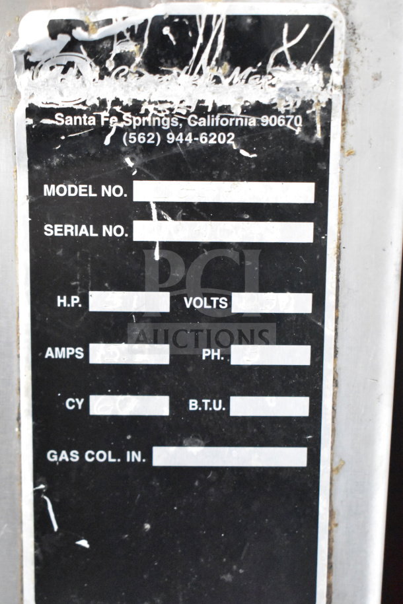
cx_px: 202
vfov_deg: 31.9
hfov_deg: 21.6
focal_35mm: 63
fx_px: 1058
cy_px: 302
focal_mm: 42
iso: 12800
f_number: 5
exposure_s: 1/60
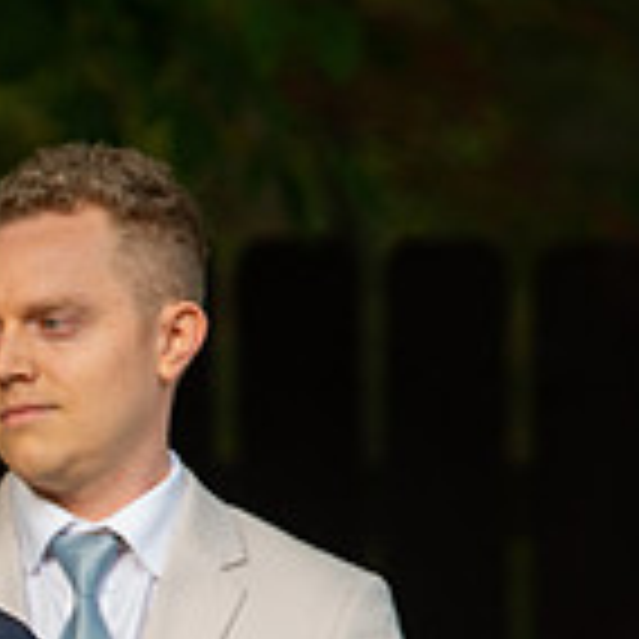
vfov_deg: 2.2
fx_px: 16290
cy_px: 726
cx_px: -402
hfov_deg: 2.2
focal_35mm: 780
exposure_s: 1/500
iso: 640
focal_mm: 200
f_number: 4.5
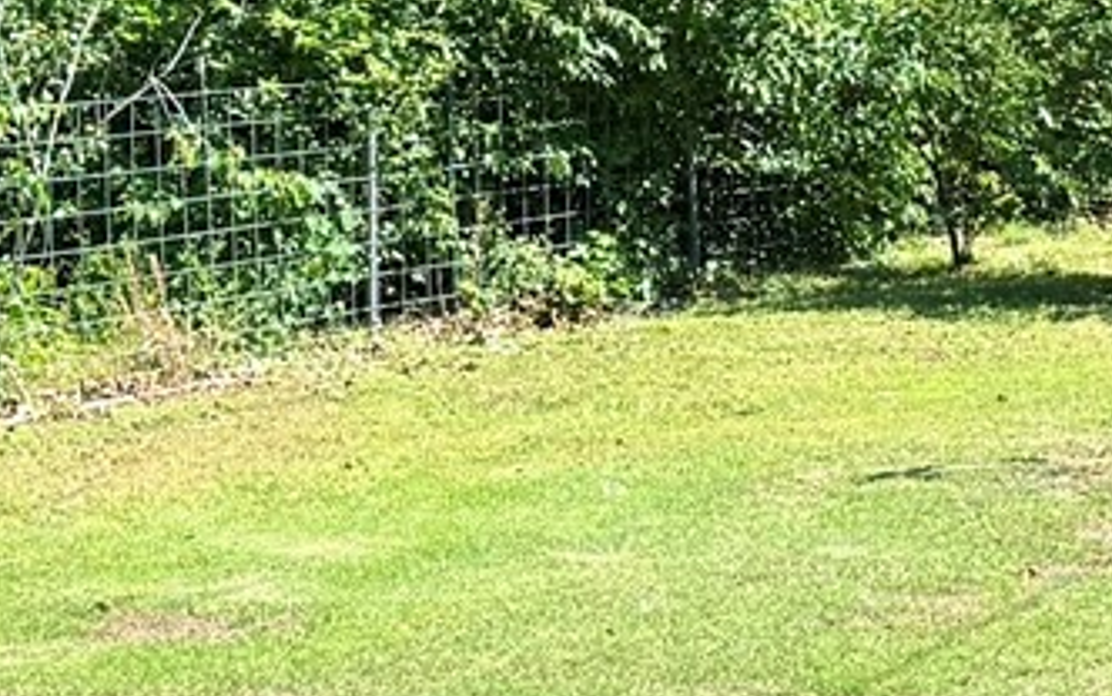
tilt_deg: +2.8
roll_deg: +0.1
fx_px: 4458
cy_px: -67
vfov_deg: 8.9
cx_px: 821
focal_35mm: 147
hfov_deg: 14.2
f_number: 1.78
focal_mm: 6.76
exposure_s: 1/1689
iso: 80
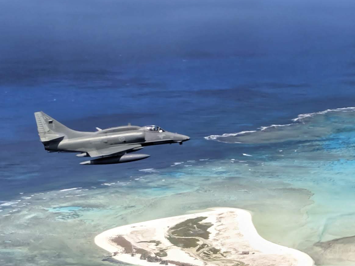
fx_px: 1108
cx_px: 441
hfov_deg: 17.3
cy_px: 226
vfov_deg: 13.6
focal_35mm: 108
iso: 500
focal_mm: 4.1
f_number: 1.7
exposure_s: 1/8696
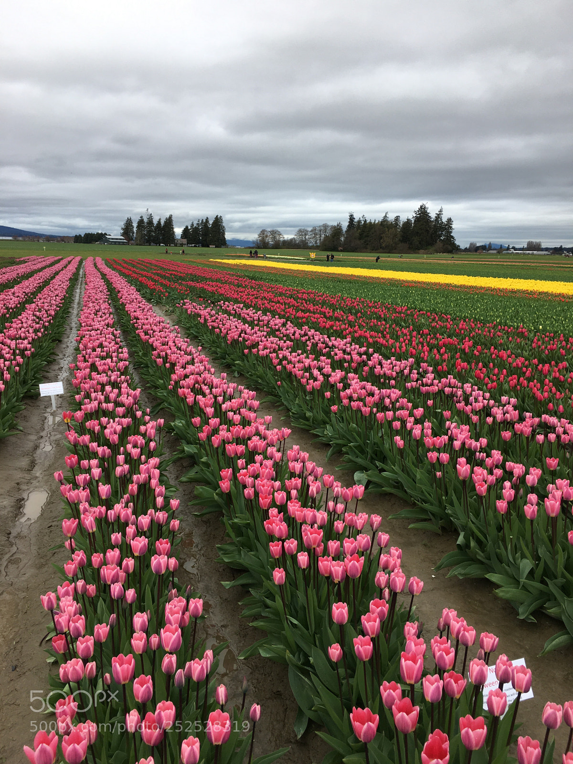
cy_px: 382
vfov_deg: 61.7
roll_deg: -1.9
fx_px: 640
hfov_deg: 48.2
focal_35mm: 29
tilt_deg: -10.4
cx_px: 286
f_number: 2.2
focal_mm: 4.15
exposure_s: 1/950
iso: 25
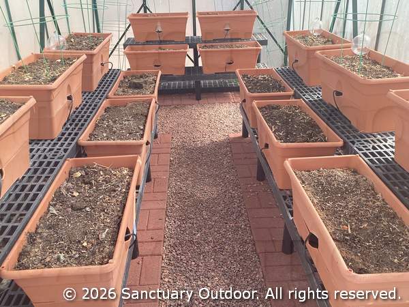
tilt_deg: -24.6
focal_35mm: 31
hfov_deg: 58.4
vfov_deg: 45.4
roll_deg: +0.5
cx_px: 204
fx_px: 366
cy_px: 154
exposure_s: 1/191
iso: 25
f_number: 2.4
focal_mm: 3.3
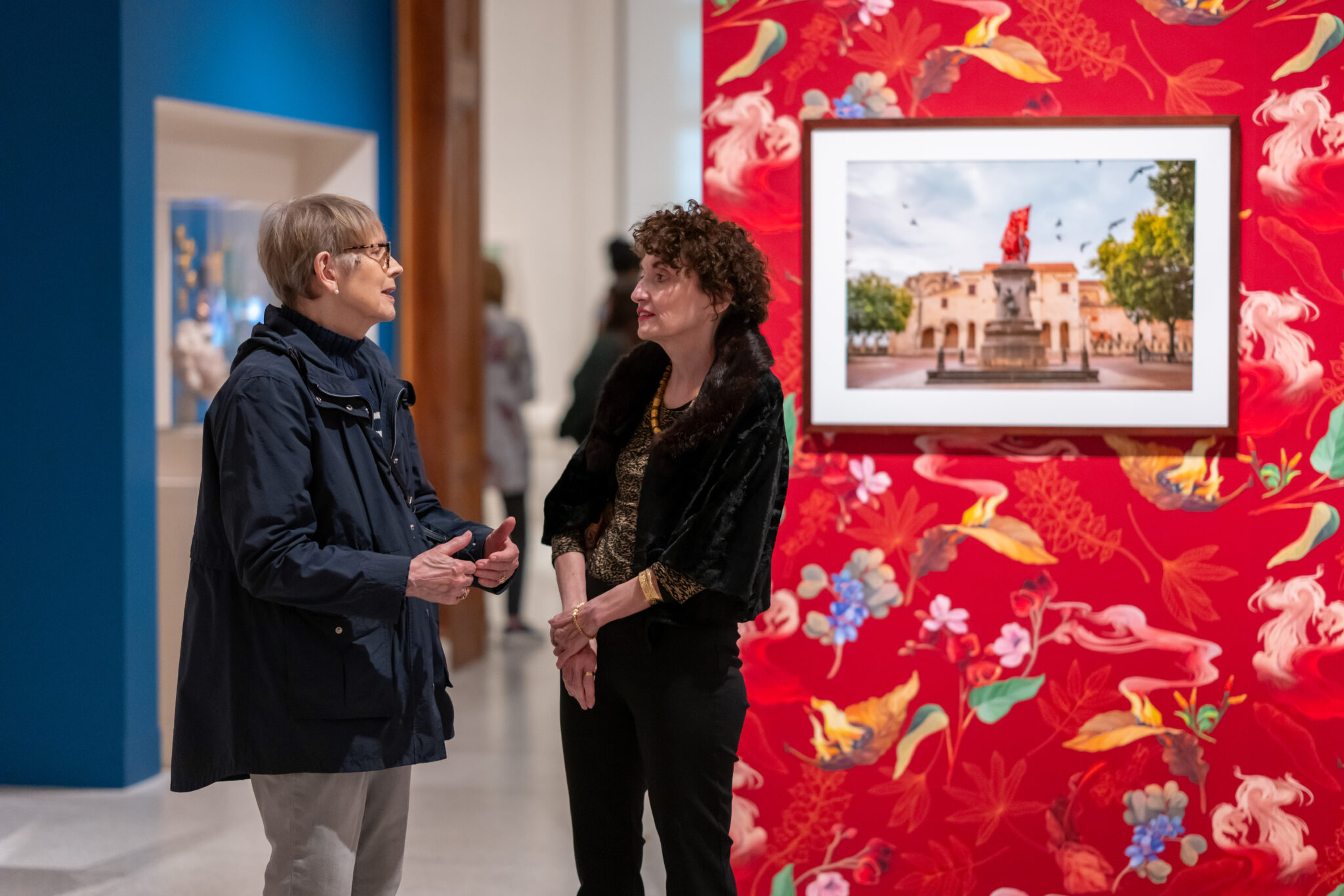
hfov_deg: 23.9
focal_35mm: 85
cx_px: 672
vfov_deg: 16.1
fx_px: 3173
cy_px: 448
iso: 2500
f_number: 1.8
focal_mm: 85
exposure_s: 1/160
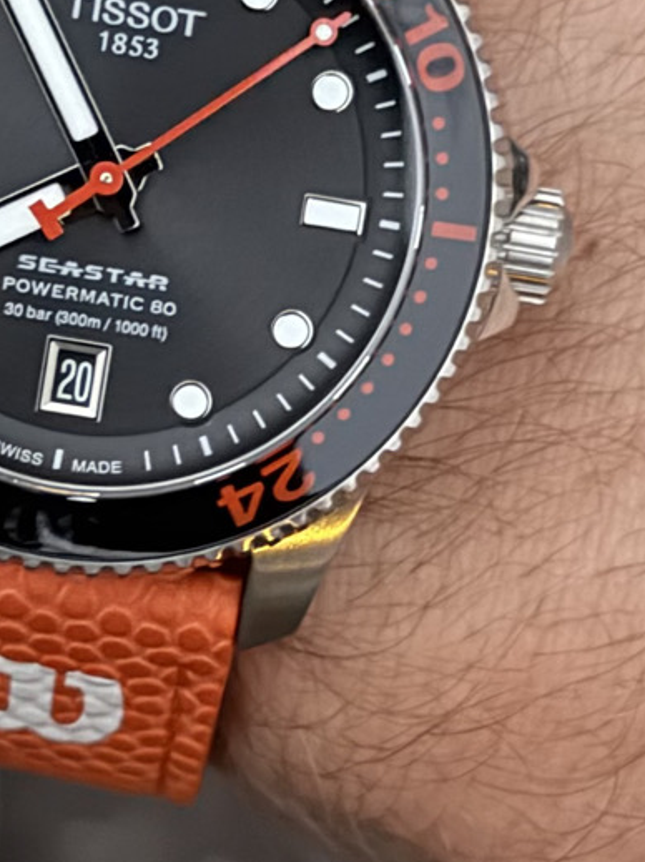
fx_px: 3456
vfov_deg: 14.2
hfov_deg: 10.6
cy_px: 431
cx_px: 82
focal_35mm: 139
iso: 1000
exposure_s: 1/15
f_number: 1.78
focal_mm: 6.76
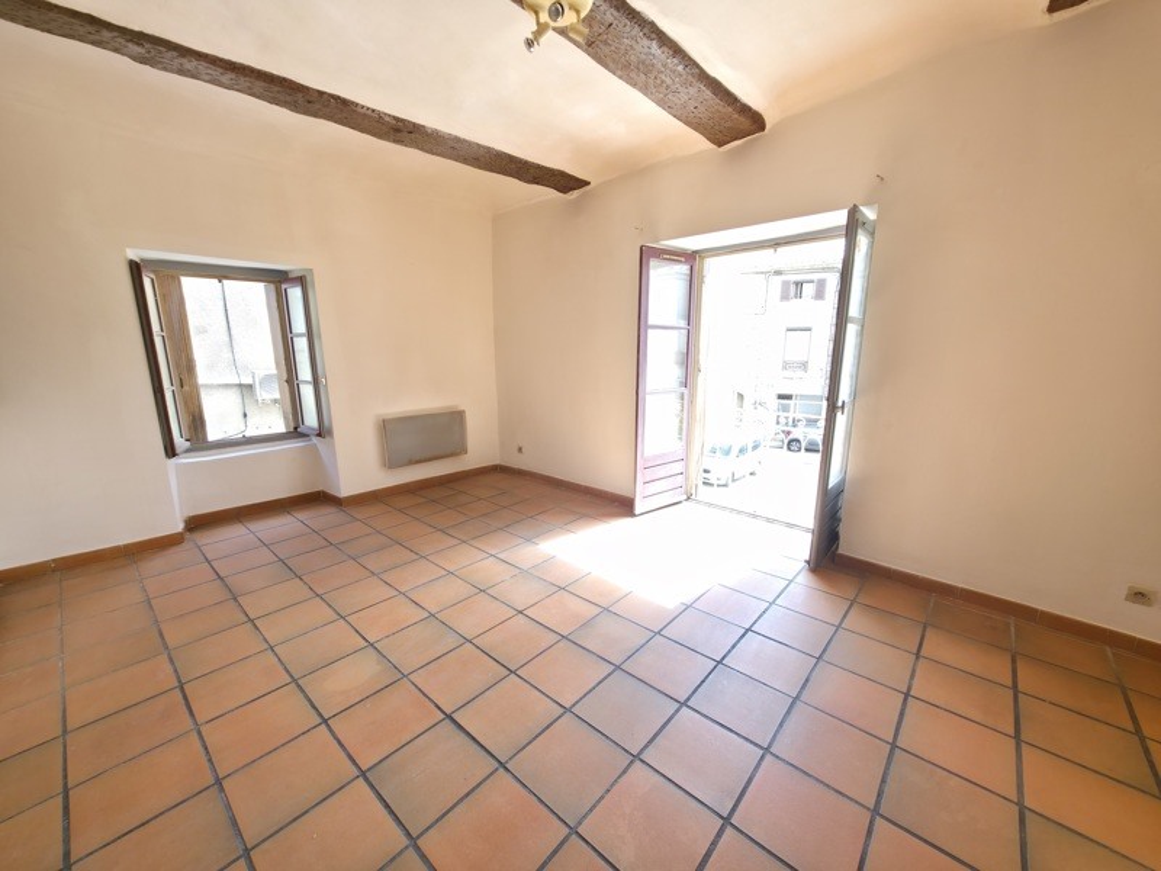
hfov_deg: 106.2
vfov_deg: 89.9
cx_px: 580
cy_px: 436
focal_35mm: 13
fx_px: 436
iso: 25
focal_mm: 2.2
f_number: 1.9
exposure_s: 1/143
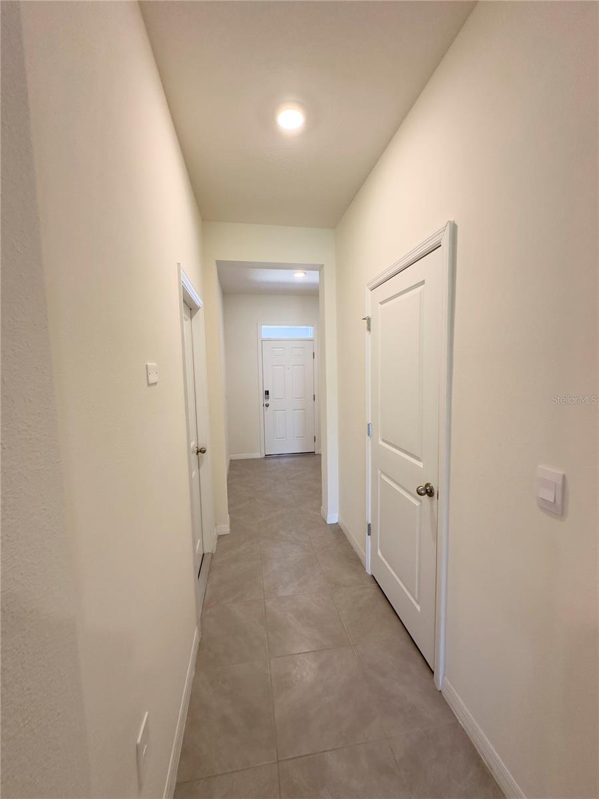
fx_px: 323
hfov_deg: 85.7
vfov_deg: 102.1
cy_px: 400
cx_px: 300
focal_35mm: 14
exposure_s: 1/120
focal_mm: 2.22
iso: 200
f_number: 2.2
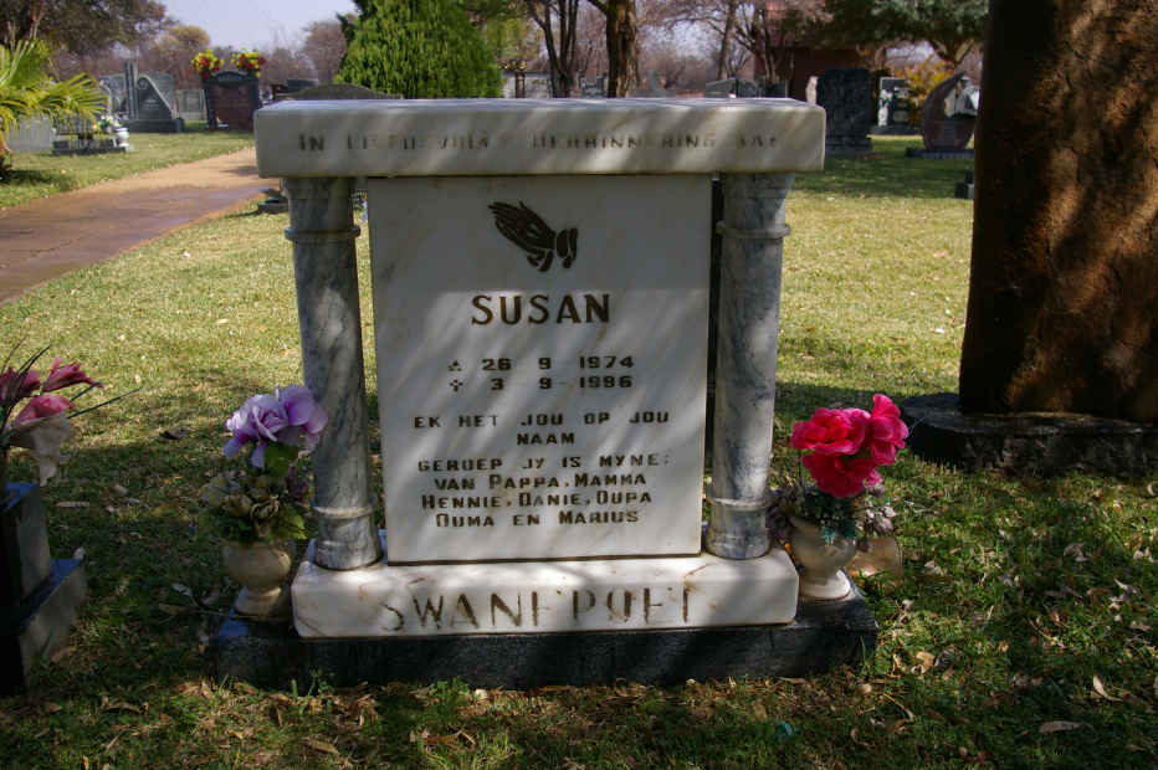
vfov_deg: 38.3
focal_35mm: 34
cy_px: 385
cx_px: 579
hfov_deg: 55.1
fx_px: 1109
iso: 200
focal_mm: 23
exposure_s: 1/750
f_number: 5.6
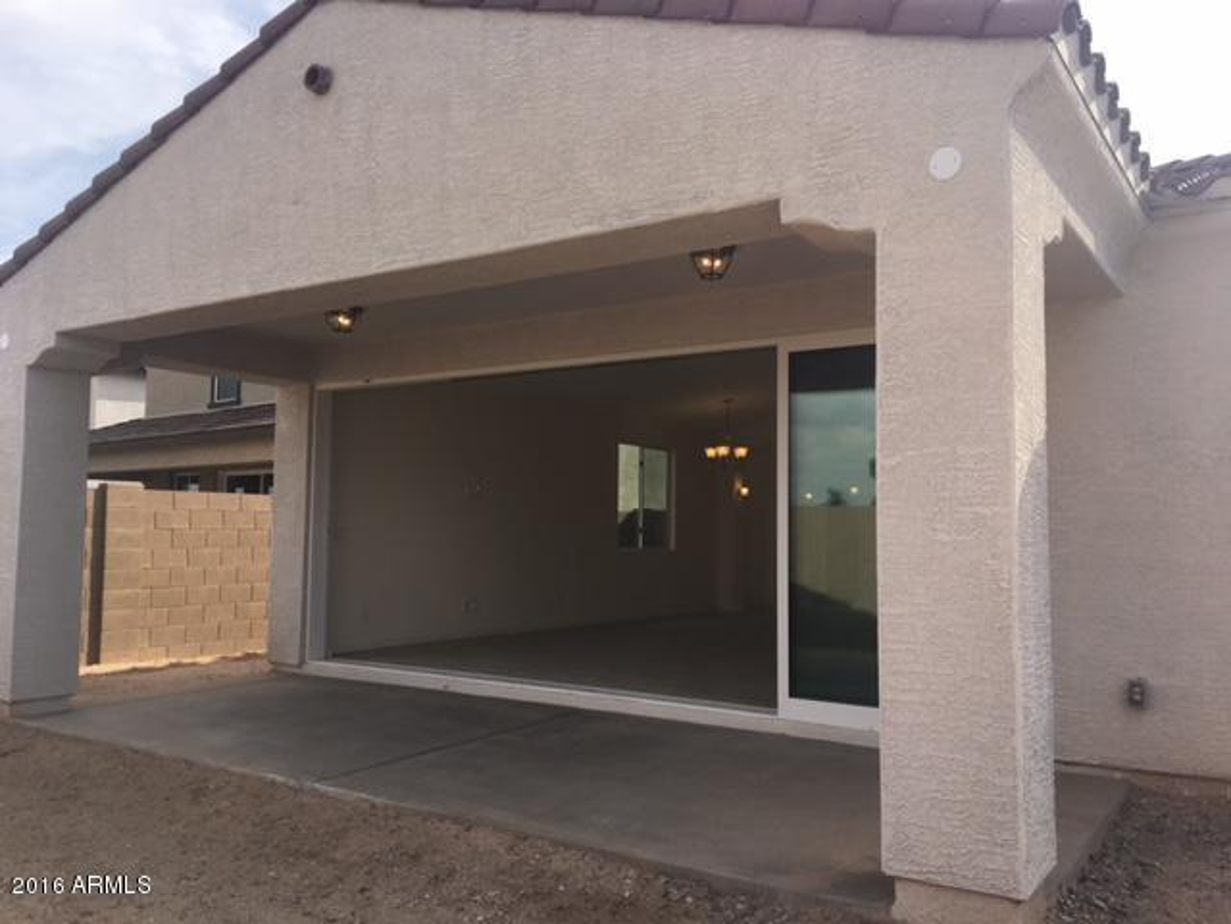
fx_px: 1031
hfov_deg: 61.7
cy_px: 462
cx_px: 616
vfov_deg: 48.2
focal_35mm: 29
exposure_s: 1/1202
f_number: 2.2
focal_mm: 4.15
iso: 25
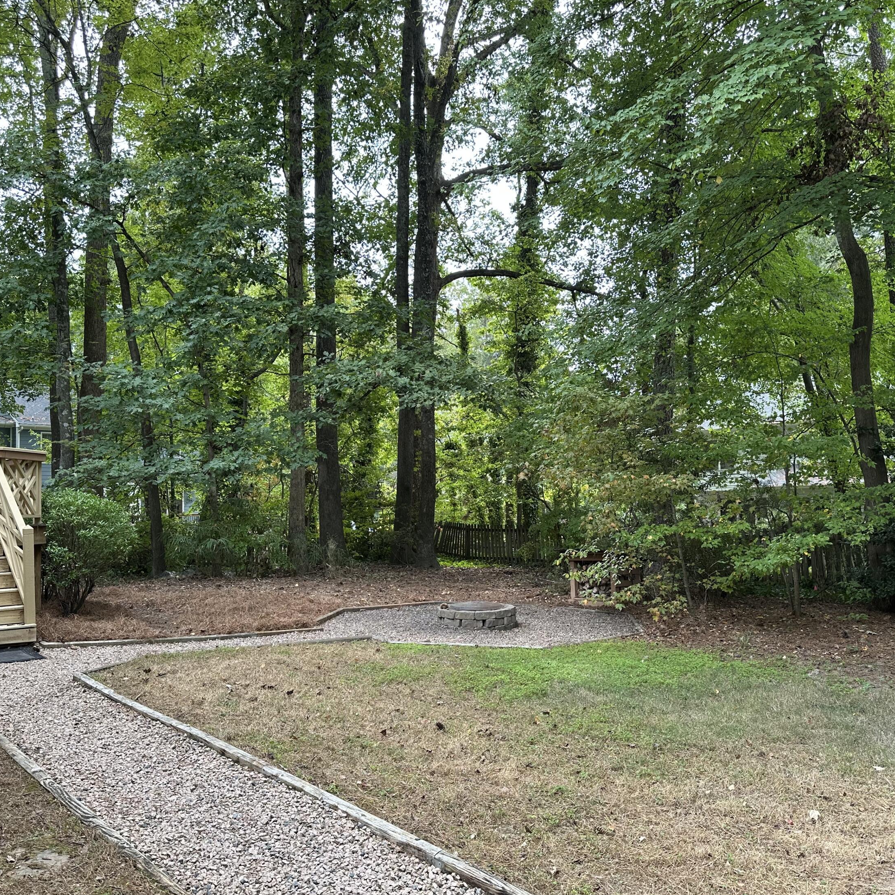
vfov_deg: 55.6
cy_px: 450
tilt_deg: +4.7
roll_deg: +1.4
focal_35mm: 29
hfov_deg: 55.6
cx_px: 445
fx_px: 848
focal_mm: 6.86
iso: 80
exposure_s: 1/202
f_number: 1.78
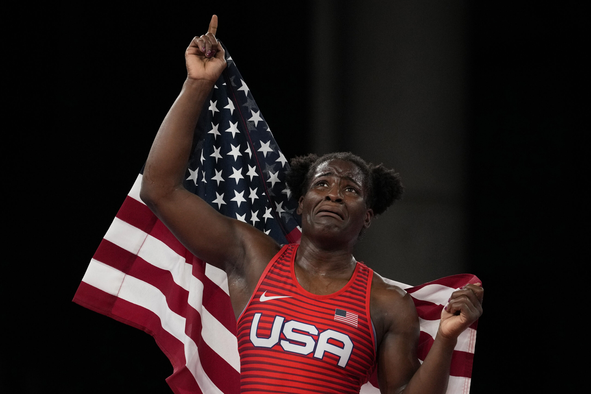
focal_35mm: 200
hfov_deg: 10.3
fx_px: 3283
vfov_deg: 6.9
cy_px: 197
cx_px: 296
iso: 2500
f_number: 3.5
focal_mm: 200
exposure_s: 1/2500
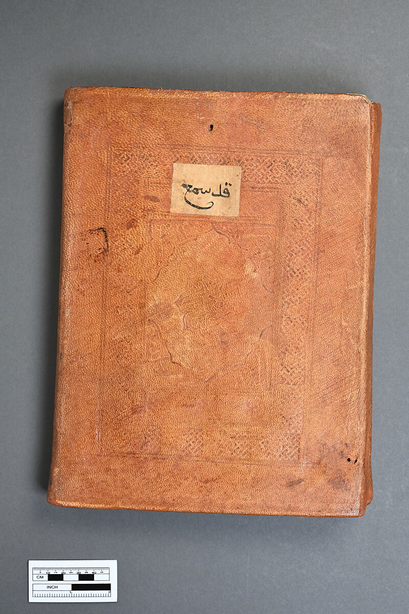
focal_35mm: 50
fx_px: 852
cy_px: 307
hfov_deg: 27.0
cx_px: 204
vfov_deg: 39.6
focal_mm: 50
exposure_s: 1/100
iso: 800
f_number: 7.1
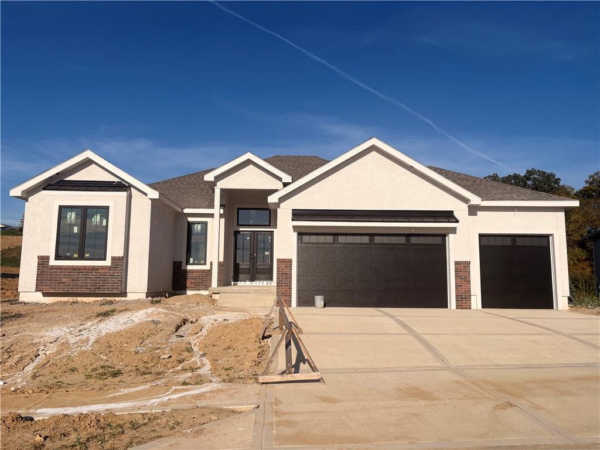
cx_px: 300
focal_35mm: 26
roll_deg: +0.1
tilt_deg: +7.8
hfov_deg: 67.3
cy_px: 225
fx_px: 451
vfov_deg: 53.1
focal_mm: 5.96
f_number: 1.6
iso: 50
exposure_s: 1/8850
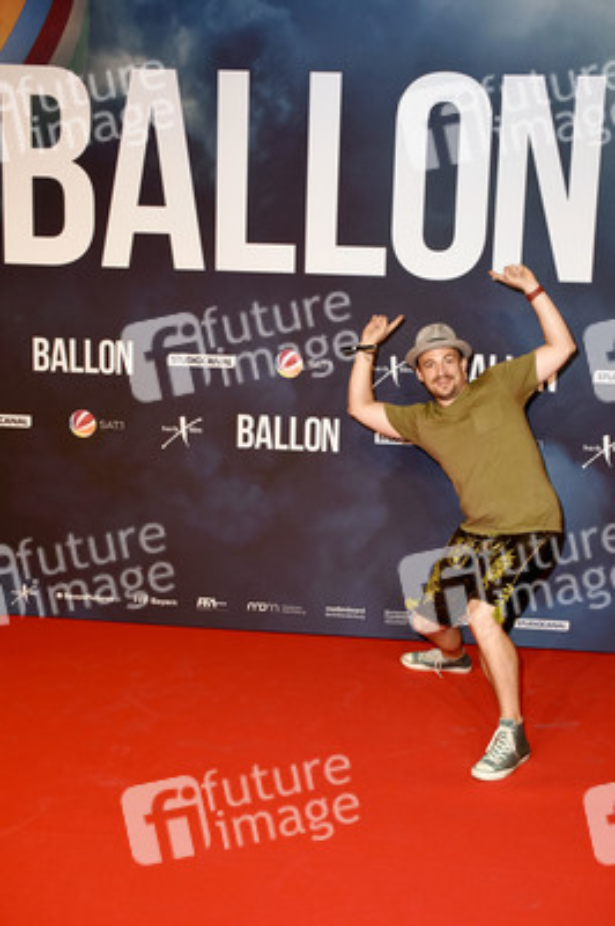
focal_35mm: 39
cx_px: 308
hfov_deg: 34.2
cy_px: 463
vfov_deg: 49.6
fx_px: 1001
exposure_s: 1/100
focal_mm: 26
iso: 400
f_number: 6.3
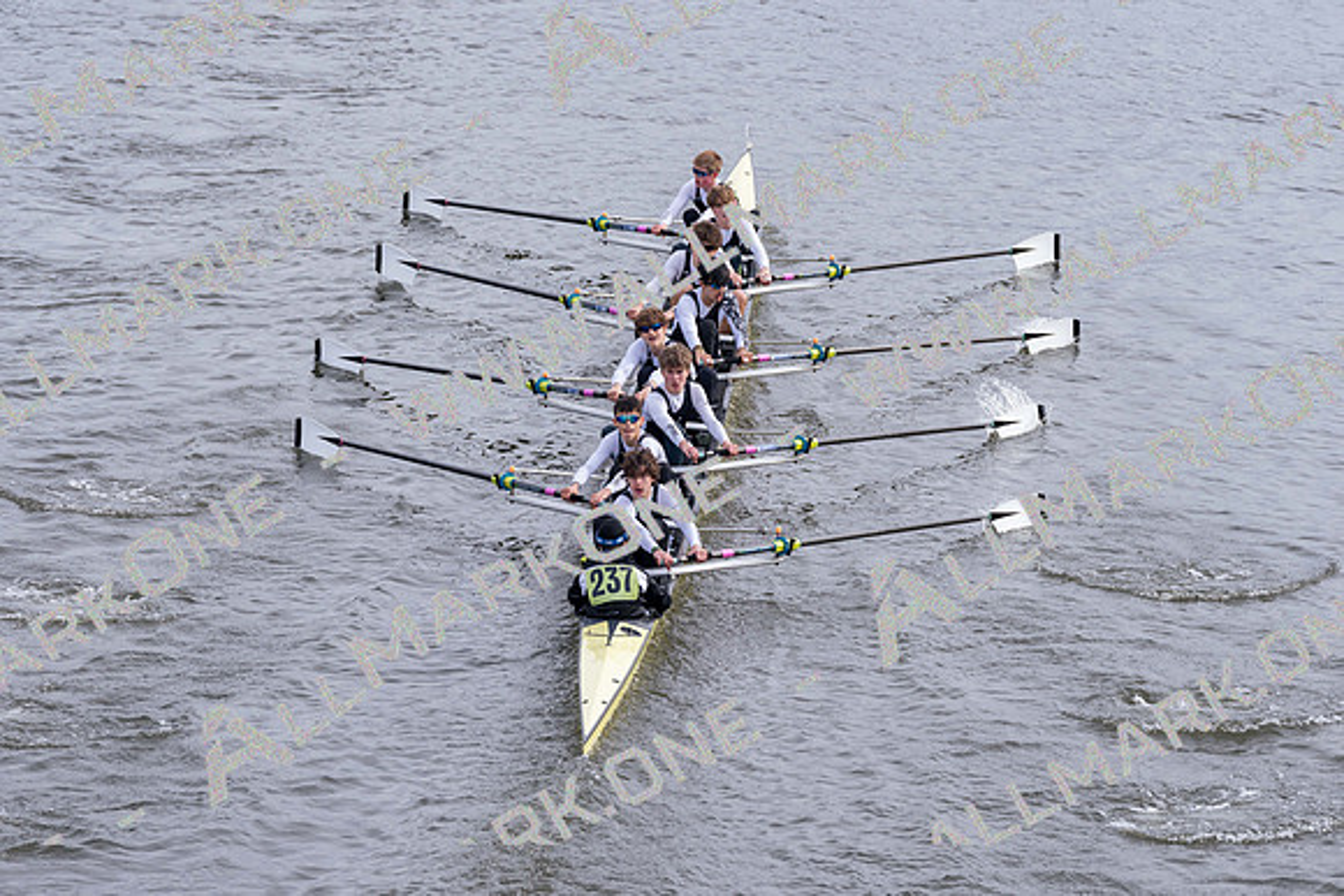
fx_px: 7468
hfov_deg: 10.3
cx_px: 672
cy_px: 448
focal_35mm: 200
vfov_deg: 6.9
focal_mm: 200
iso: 500
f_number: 5.6
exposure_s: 1/1600
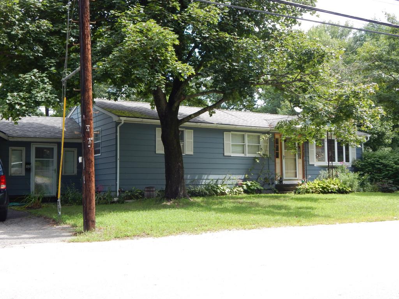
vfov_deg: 33.6
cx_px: 200
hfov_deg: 43.9
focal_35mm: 43
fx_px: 496
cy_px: 150
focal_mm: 7.7
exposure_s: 1/320
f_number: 3.6
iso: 125
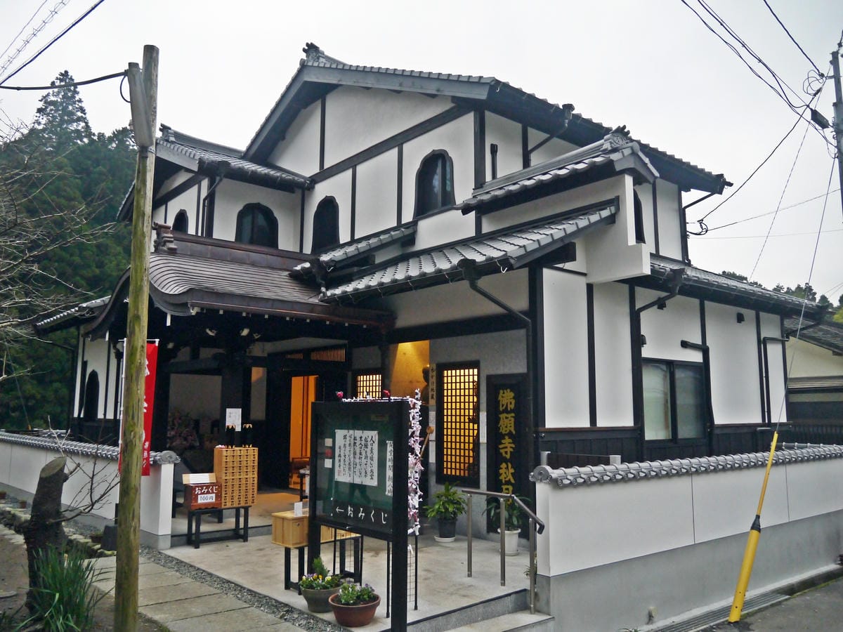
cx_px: 422
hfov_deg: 63.4
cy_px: 316
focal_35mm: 28
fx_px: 682
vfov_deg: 49.7
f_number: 3.5
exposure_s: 1/125
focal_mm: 14
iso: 640
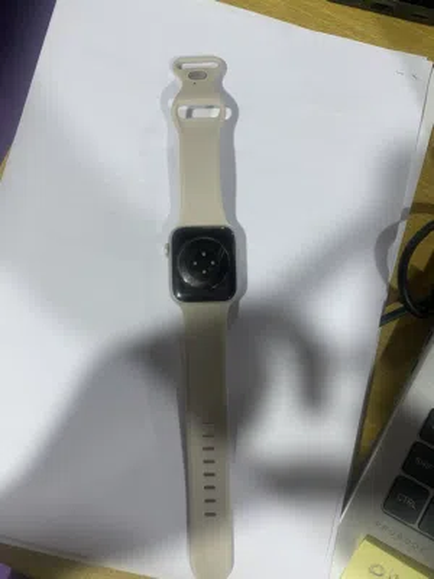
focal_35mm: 26
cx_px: 217
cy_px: 290
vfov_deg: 67.3
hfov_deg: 53.1
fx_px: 435
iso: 100
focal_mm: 4.25
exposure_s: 1/50
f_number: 1.8
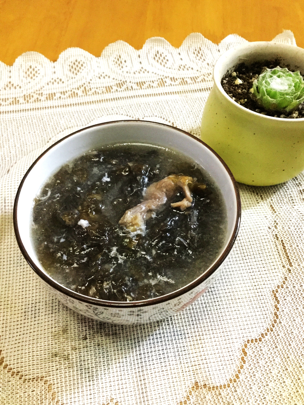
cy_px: 202
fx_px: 363
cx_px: 152
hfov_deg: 45.4
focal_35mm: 31
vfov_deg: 58.4
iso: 500
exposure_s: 1/17
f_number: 2.4
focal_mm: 3.3
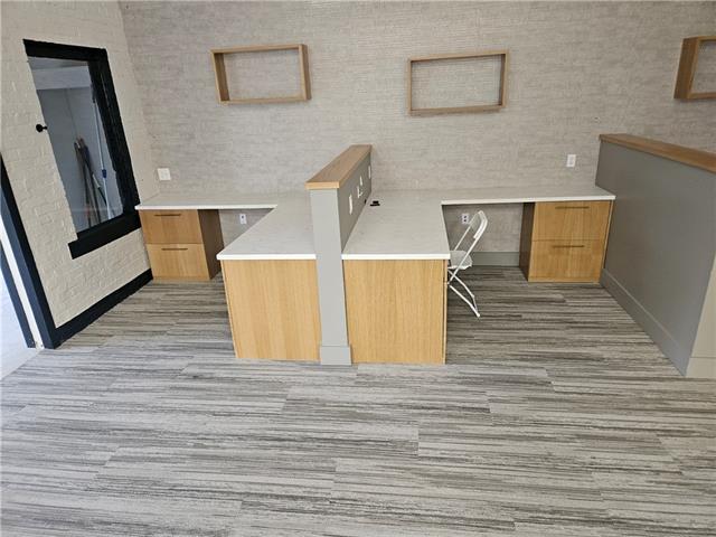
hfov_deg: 73.9
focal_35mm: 23
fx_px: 476
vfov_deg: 58.9
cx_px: 358
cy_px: 268
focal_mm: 5.4
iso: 400
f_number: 1.8
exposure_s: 1/120
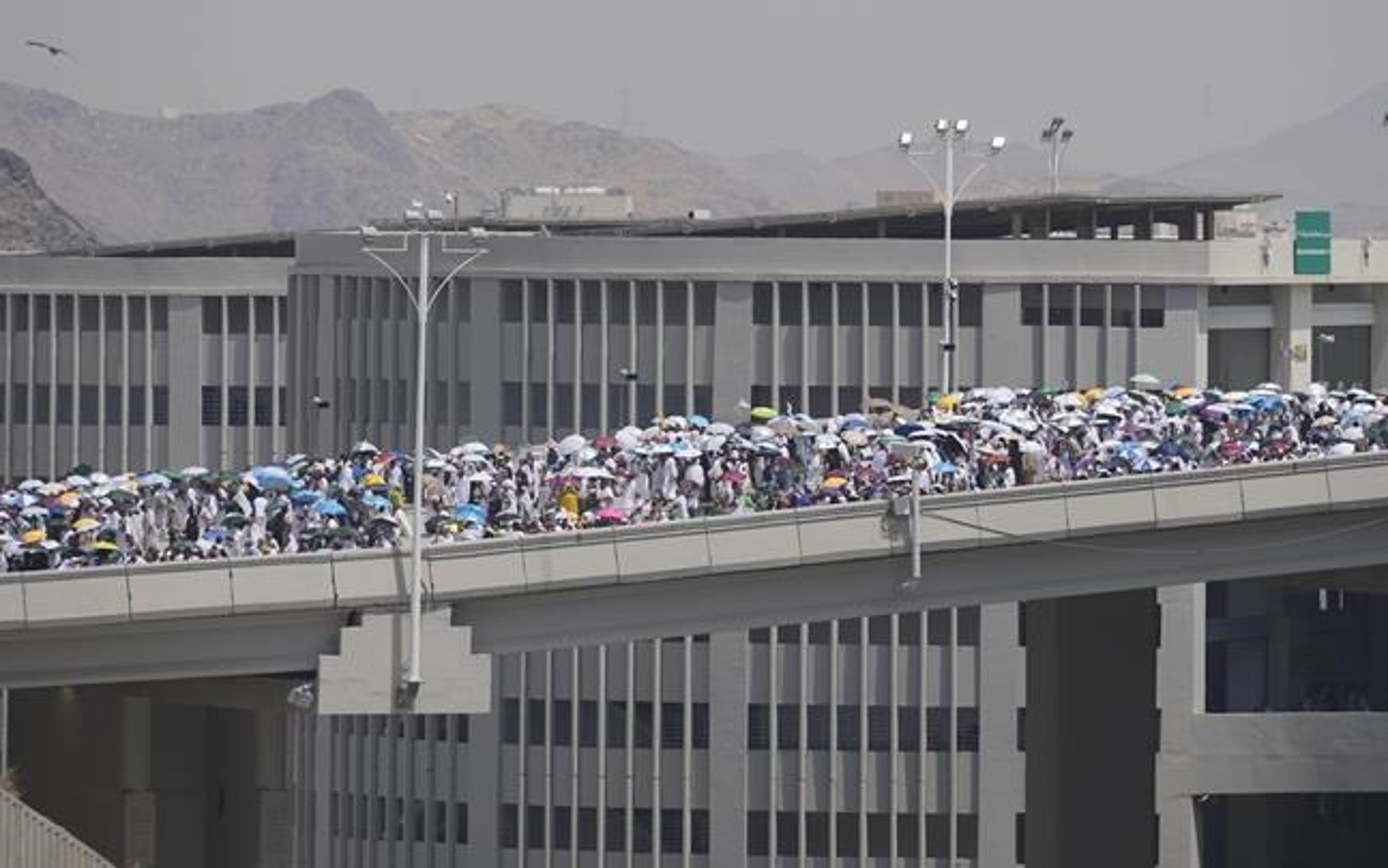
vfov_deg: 4.3
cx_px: 693
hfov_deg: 6.8
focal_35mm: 307
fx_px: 11618
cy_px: 447
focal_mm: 200
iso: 320
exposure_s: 1/5000
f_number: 4
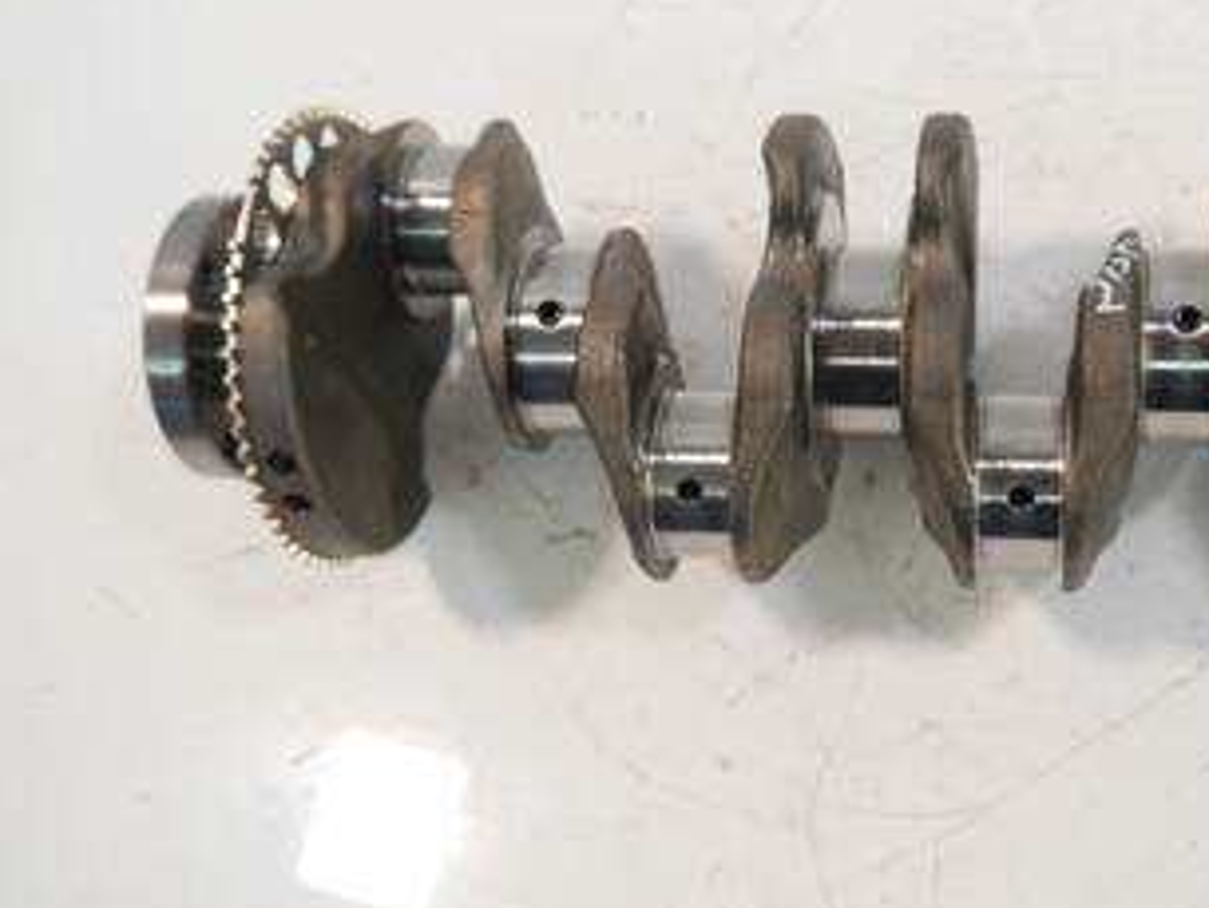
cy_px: 412
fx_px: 1537
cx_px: 880
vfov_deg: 32.9
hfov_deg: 41.9
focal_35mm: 44
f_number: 3.5
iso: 400
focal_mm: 14
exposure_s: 1/60
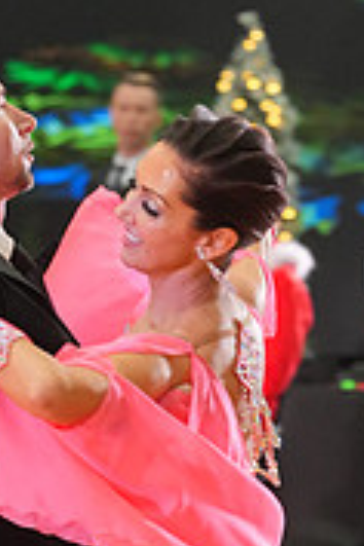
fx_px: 6445
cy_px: 660
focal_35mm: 425
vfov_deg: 4.8
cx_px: -35
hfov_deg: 3.2
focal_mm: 130
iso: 4000
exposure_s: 1/200
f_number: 5.6
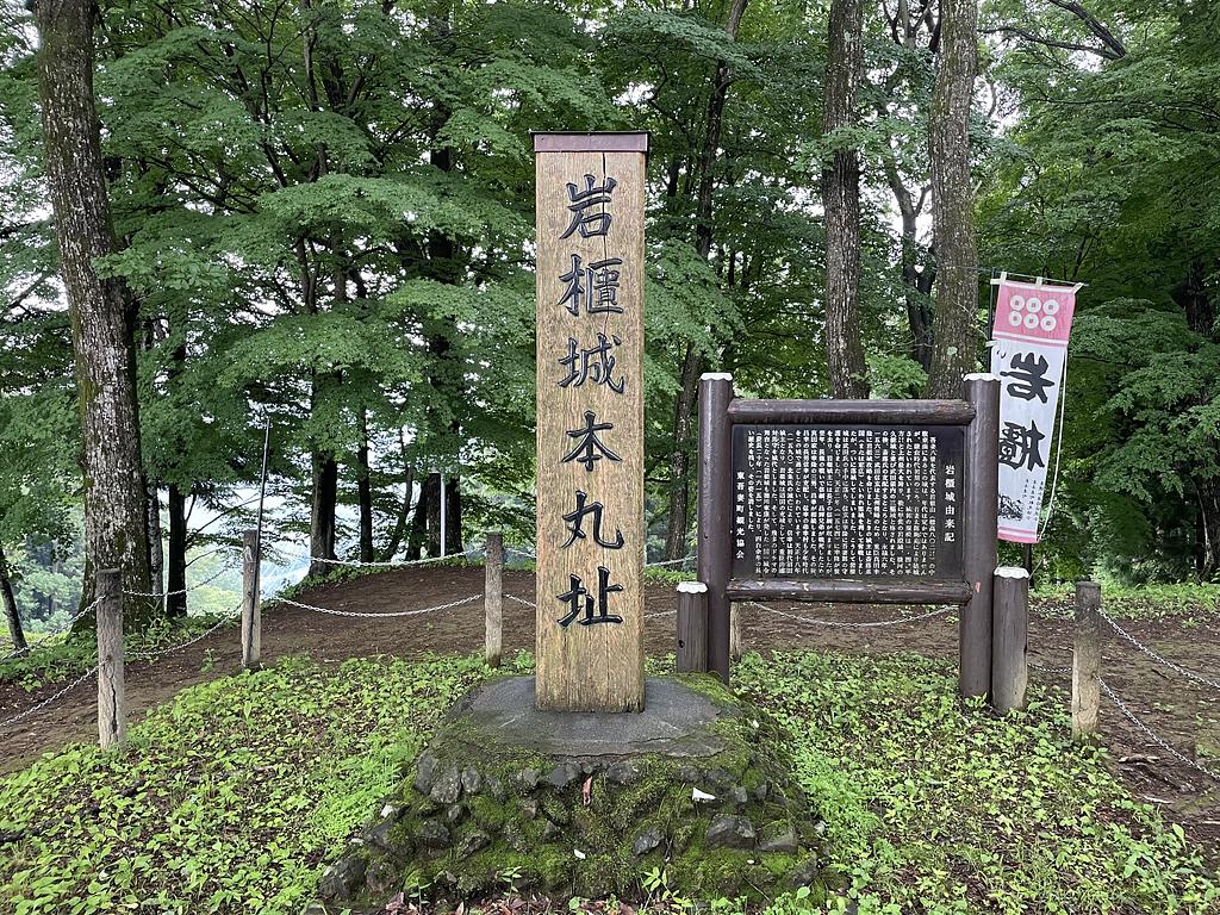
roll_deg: -0.7
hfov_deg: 67.3
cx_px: 610
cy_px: 458
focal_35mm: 26
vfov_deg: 53.1
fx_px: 916
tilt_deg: -2.2
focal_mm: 4.2
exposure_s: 1/60
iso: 200
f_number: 1.6
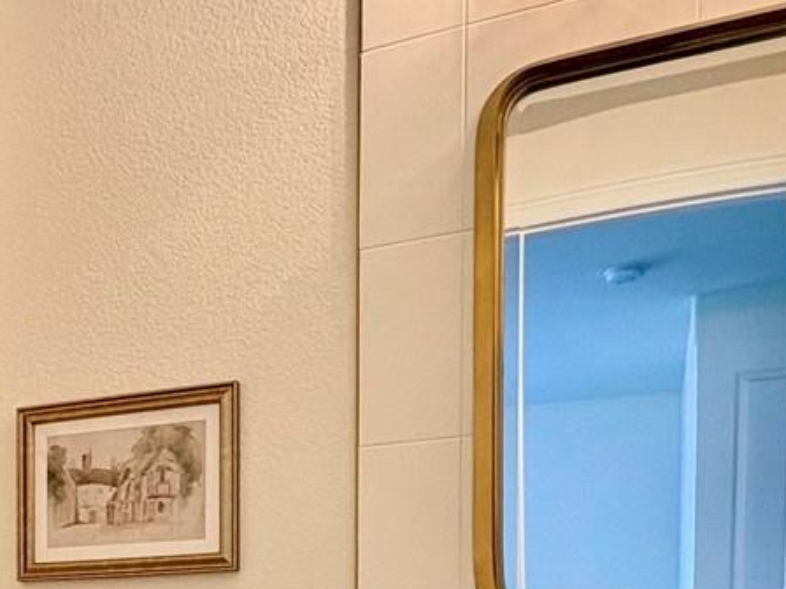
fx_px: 1135
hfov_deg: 36.2
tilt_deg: -1.2
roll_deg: +0.5
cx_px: 104
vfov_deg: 25.9
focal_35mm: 50
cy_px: 712
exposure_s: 1/60
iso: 200
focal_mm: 2.22
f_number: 2.2
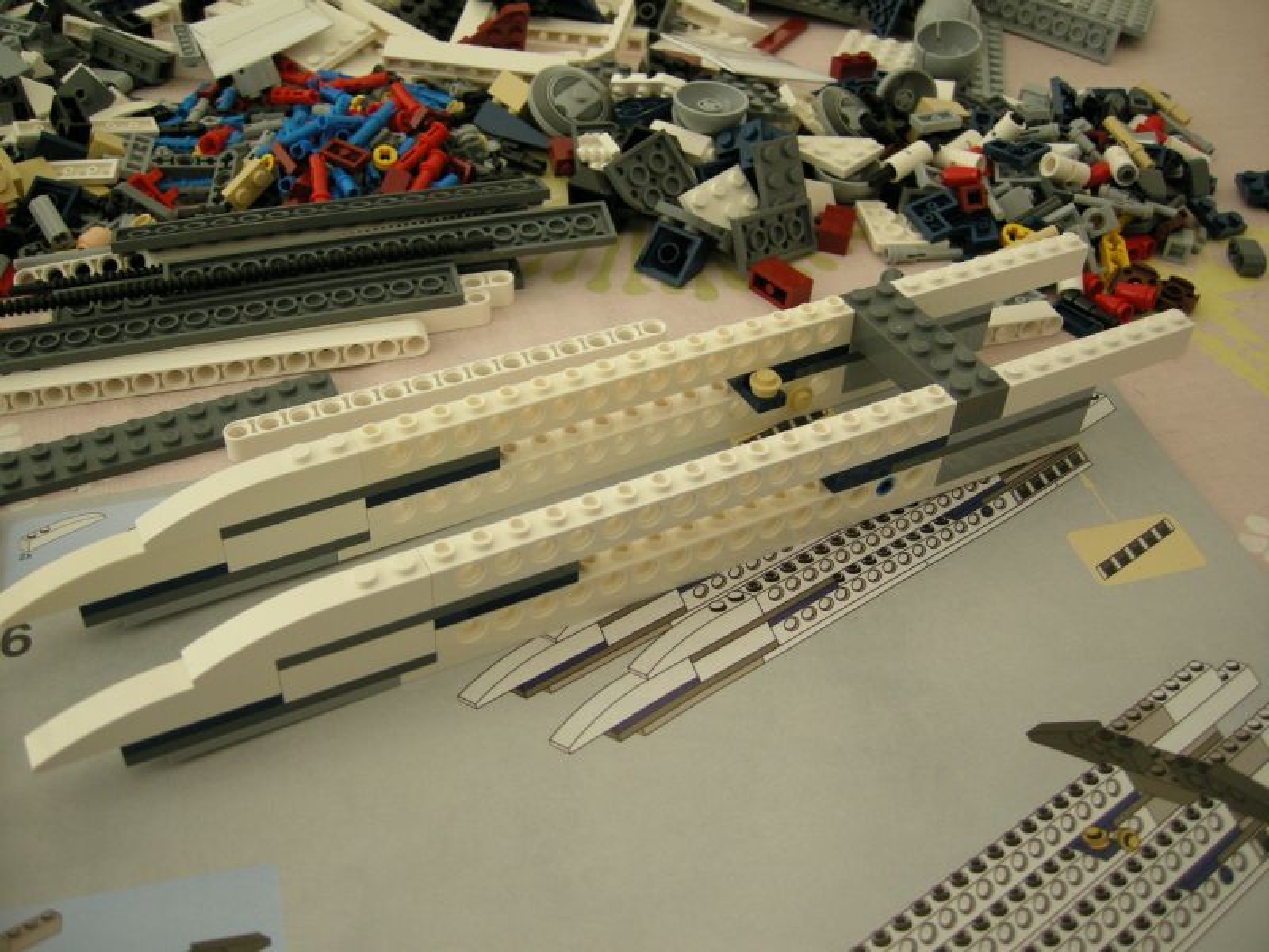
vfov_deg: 39.7
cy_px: 476
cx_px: 634
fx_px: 1320
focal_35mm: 36
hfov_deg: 51.4
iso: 141
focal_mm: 7.5
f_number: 2.7
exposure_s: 1/60
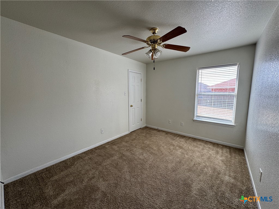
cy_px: 104
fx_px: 113
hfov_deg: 102.1
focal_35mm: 14
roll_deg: -0.3
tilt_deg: -6.8
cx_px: 140
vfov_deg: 85.7
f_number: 2.2
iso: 64
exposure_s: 1/99
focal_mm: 2.22
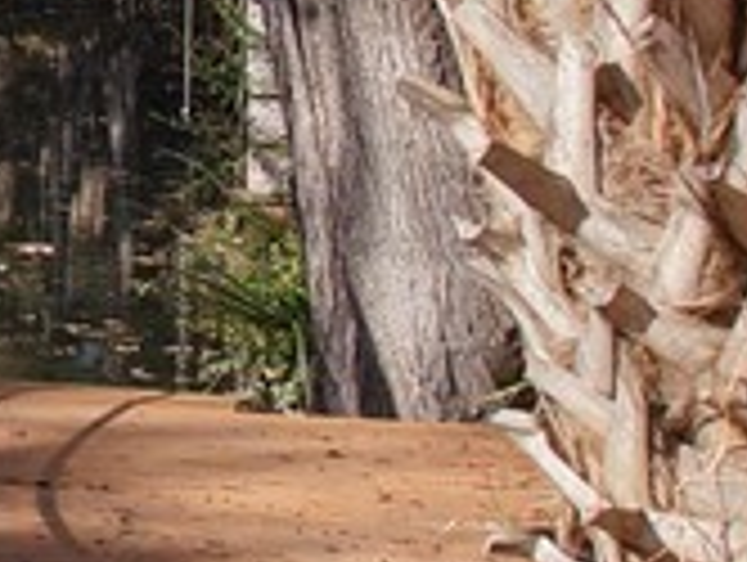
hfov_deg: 10.5
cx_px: -1296
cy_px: -144
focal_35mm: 148
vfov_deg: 9.9
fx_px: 3198
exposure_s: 1/1250
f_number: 1.8
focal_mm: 6.48
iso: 100
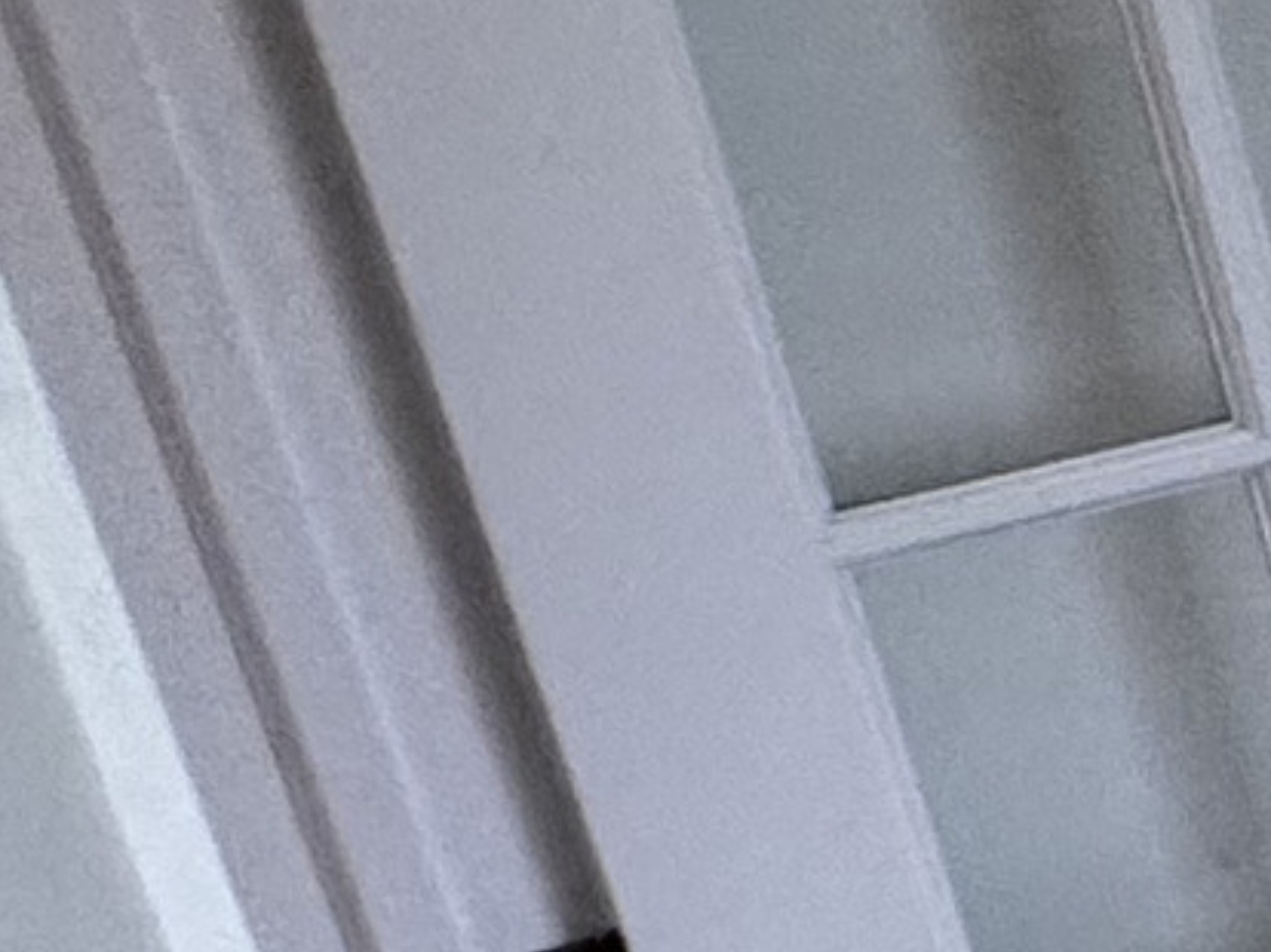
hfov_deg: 9.0
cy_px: -80
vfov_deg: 13.9
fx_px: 3816
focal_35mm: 104
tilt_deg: -18.1
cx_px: 4713
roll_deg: -1.7
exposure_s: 1/120
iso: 160
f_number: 2.2
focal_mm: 2.22
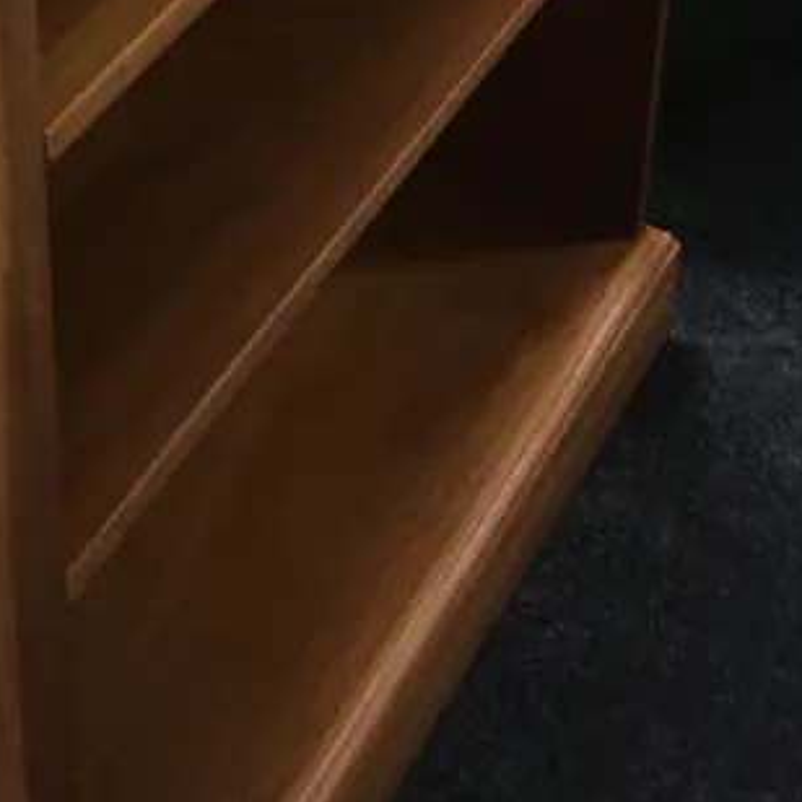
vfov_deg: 19.3
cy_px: -148
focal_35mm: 85
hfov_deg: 19.4
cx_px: -122
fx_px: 2228
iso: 64
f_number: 2.2
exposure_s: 1/17
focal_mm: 4.15
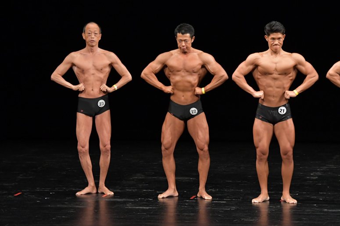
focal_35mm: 255
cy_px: 113
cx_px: 170
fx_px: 2407
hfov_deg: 8.1
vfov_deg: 5.4
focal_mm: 170
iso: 3200
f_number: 5.6
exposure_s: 1/400
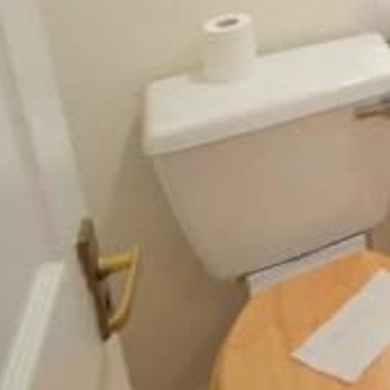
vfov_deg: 29.1
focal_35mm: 49
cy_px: -98
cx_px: 630
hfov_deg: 24.2
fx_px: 625
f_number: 3.5
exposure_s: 1/60
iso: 500
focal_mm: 10
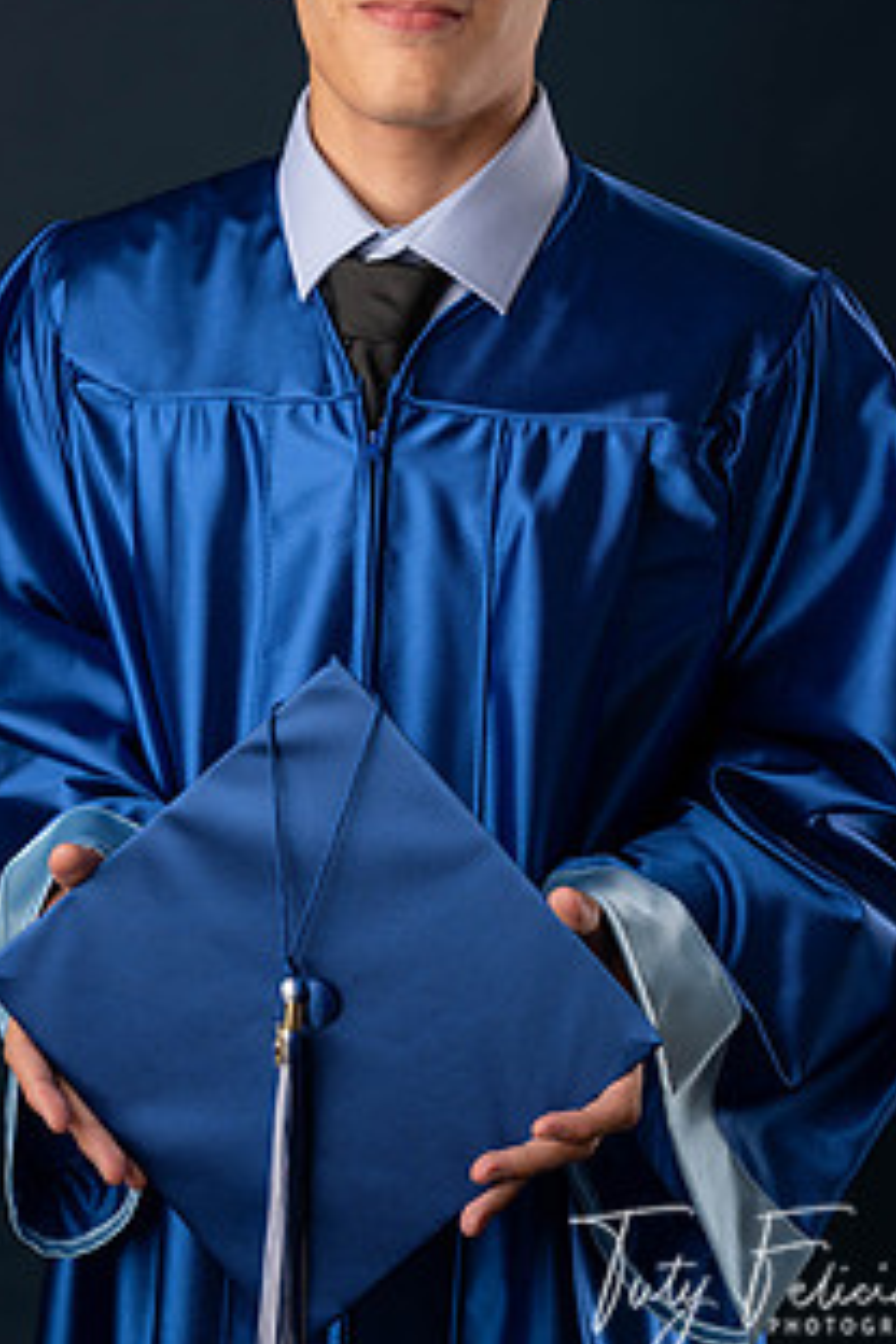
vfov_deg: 23.0
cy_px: 457
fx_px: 3285
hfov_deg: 15.5
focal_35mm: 88
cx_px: 388
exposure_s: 1/100
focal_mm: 61
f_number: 5.6
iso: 200
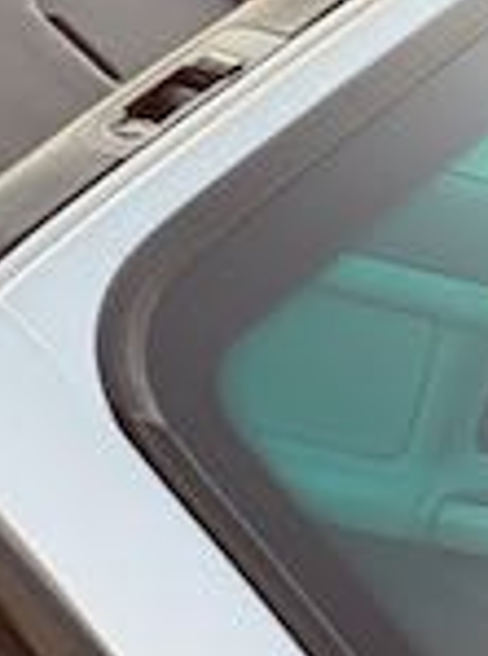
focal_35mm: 112
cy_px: 1052
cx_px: -576
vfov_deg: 15.8
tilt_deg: -41.8
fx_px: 2114
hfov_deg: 11.5
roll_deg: -1.7
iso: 125
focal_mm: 5.96
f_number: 1.6
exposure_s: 1/118
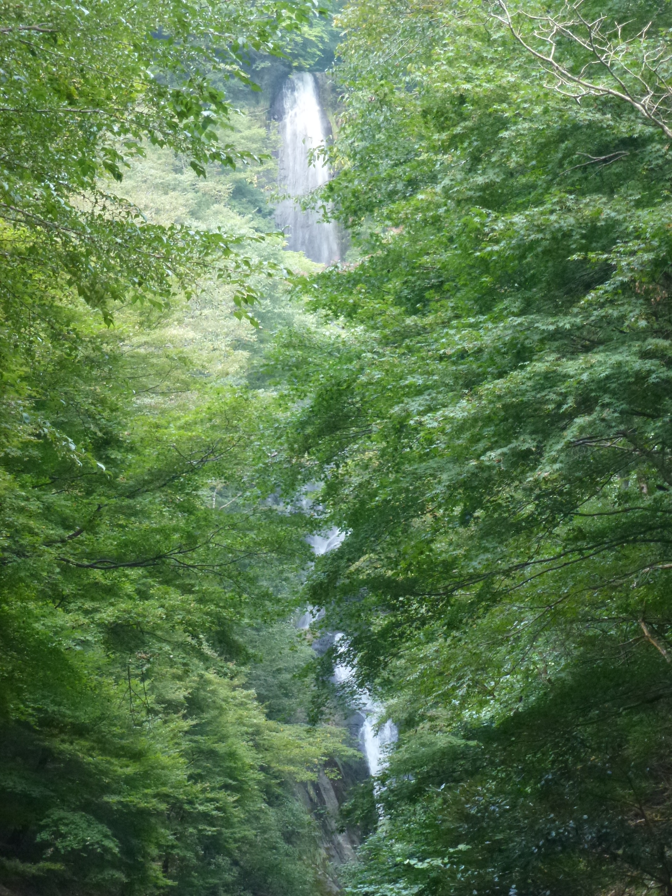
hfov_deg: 12.2
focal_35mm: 121
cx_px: 336
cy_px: 448
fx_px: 3132
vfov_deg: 16.3
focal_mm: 21.7
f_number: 5.1
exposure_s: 1/40
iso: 400
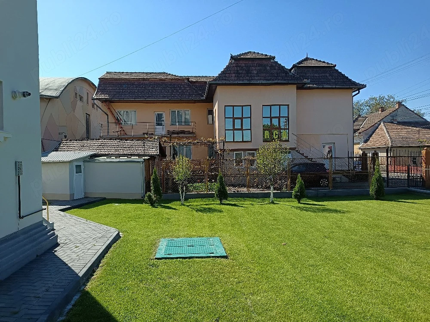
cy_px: 161
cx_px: 215
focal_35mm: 24
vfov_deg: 56.8
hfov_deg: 71.6
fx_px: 298
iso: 100
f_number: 1.75
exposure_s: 1/455
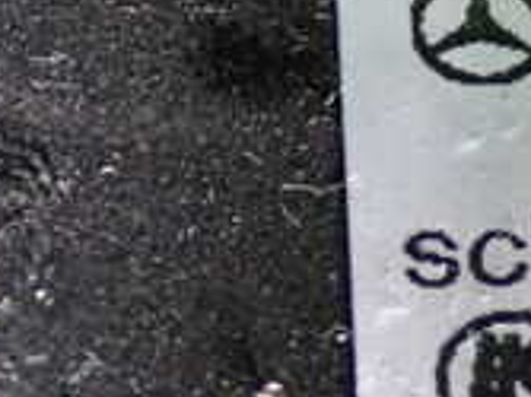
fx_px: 3418
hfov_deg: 8.6
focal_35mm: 223
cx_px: 906
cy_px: 181
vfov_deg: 6.7
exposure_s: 1/15
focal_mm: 11.09
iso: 1000
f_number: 3.6
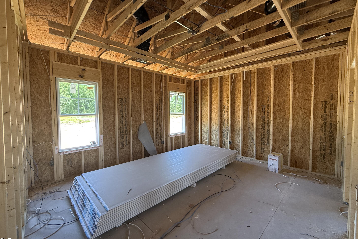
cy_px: 115
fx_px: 149
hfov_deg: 100.4
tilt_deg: -1.4
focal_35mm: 15
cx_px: 175
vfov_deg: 77.3
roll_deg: +0.4
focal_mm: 2.22
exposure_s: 1/99
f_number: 2.2
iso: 200
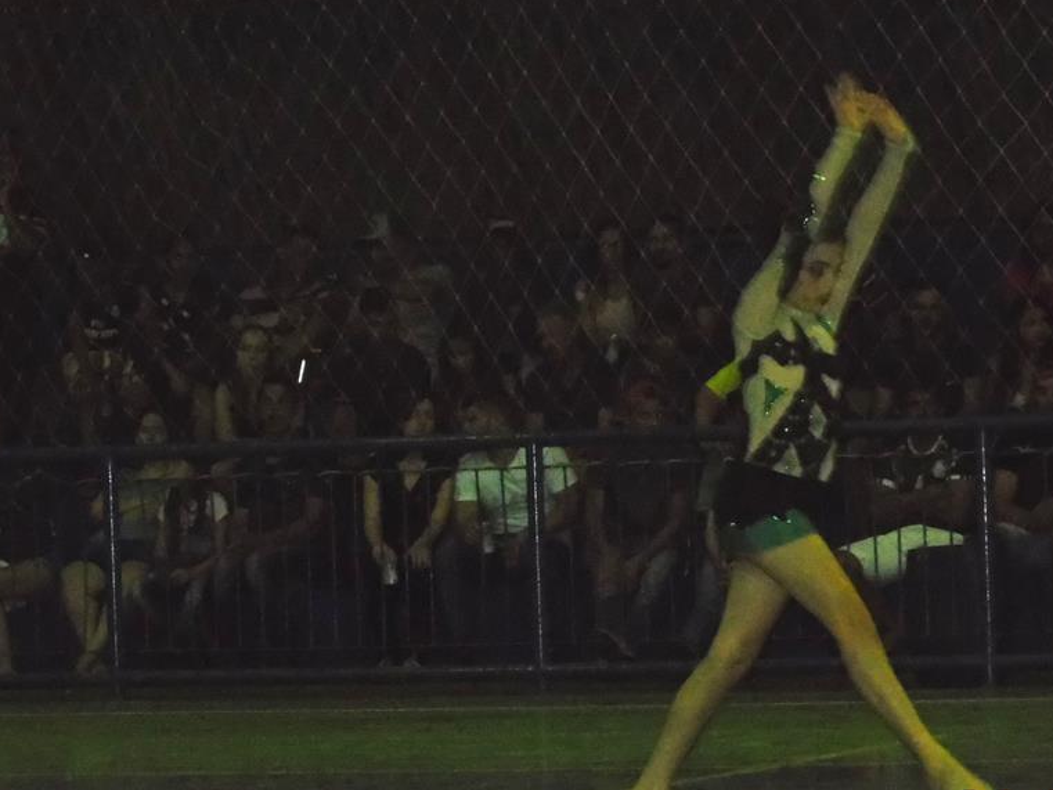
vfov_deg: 7.8
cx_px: 631
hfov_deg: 10.4
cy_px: 392
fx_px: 5811
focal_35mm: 191
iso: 1600
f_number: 4.7
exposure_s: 1/60
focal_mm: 25
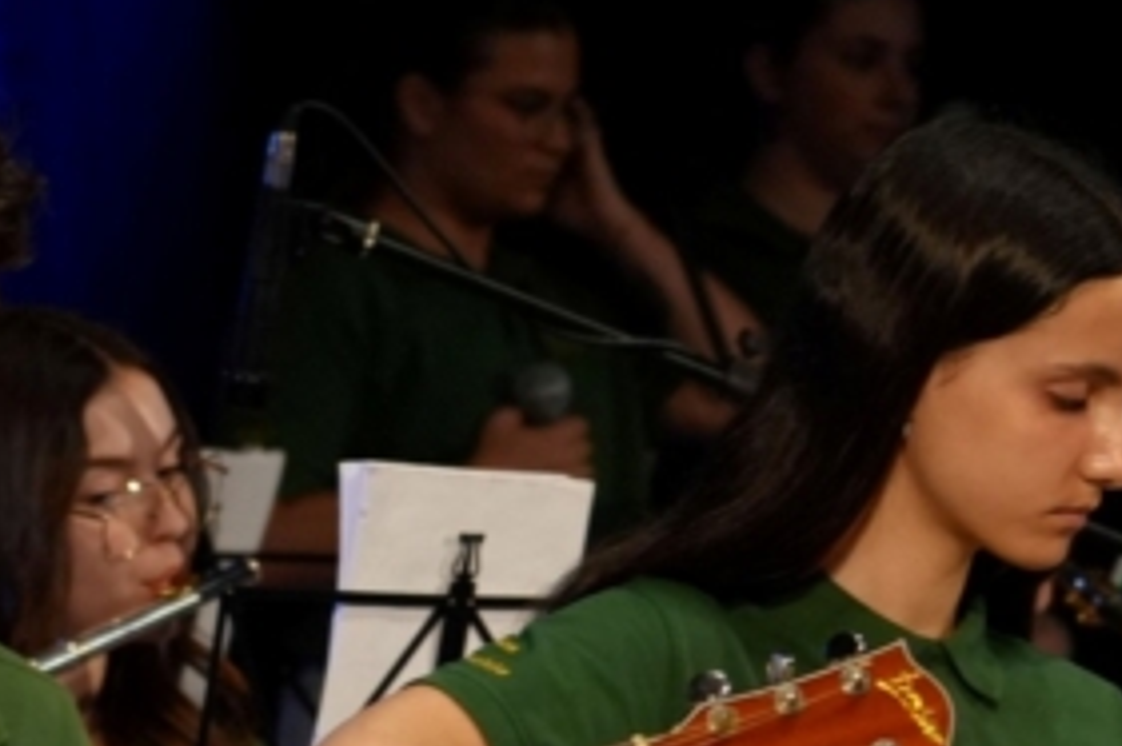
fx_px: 11992
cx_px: 1330
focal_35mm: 385
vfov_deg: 3.5
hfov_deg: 5.3
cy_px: 1203
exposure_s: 1/160
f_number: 4
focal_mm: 105
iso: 2000
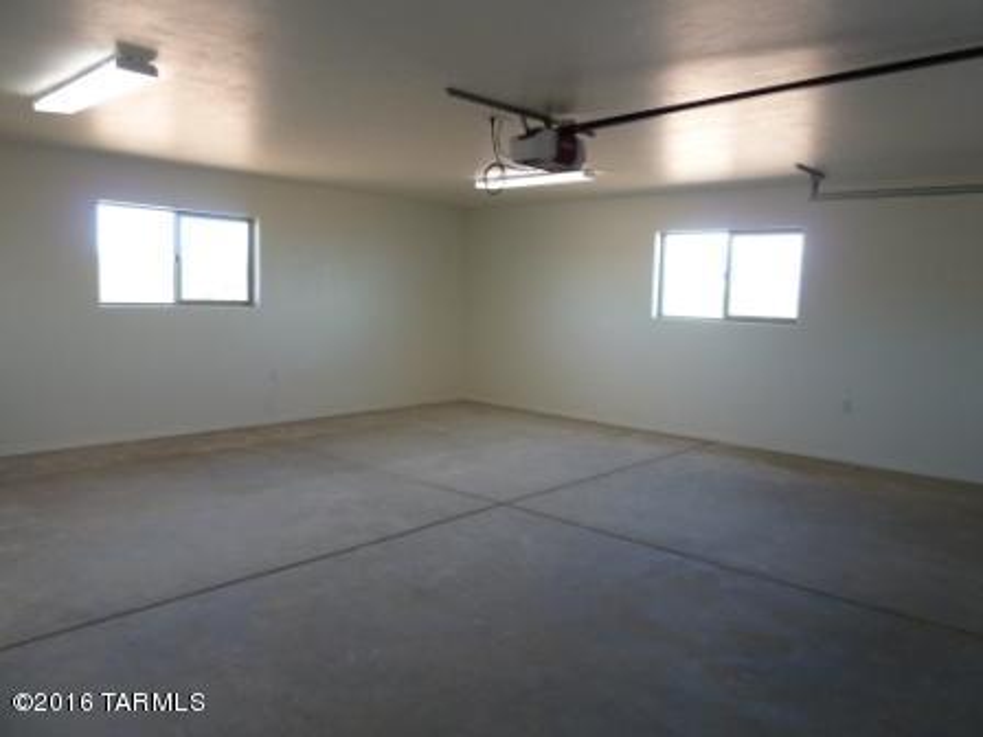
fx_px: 710
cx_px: 492
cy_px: 368
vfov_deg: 54.9
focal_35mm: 25
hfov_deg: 69.4
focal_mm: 4.1
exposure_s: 1/60
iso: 250
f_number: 3.3
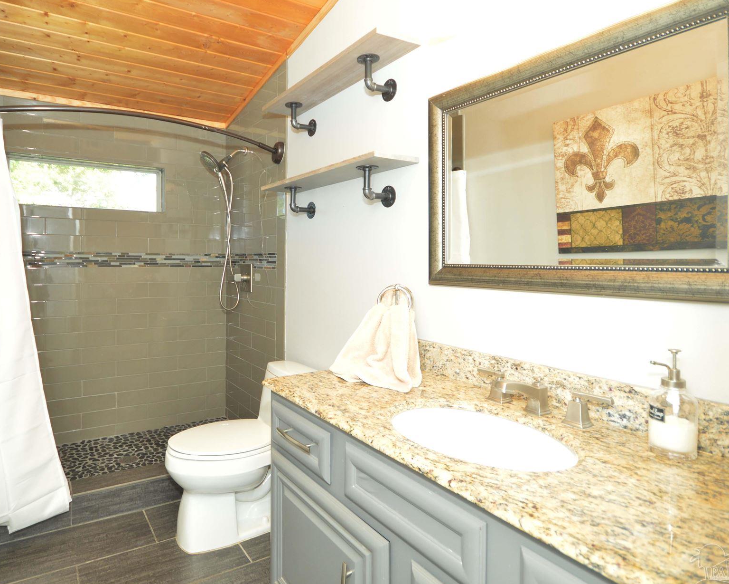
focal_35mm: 21
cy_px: 272
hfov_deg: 77.7
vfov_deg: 66.4
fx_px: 445
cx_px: 290
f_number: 5.6
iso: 400
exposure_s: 1/60
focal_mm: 11
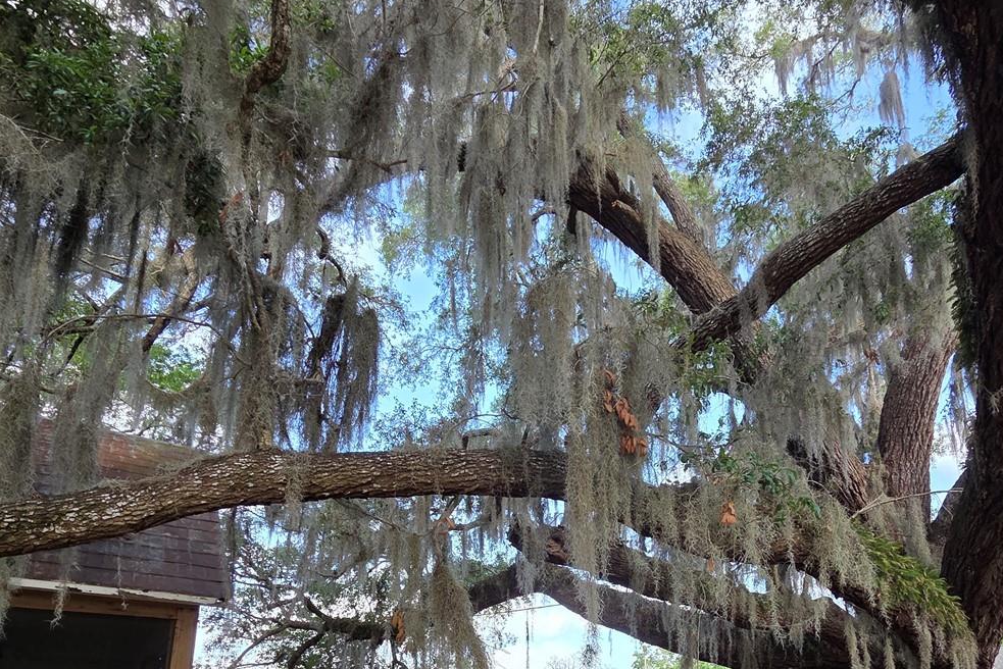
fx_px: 613
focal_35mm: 22
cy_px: 547
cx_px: 570
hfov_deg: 78.1
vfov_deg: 53.0
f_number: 2.2
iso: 50
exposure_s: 1/261
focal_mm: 2.2
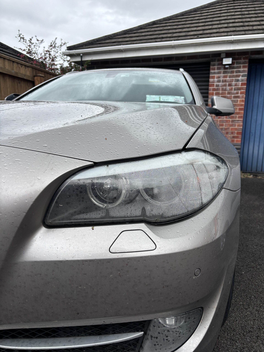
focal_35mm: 26
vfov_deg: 67.3
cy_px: 176
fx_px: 264
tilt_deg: -11.4
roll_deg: -1.2
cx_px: 132
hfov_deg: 53.1
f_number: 1.6
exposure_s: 1/1362
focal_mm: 5.96
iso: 50
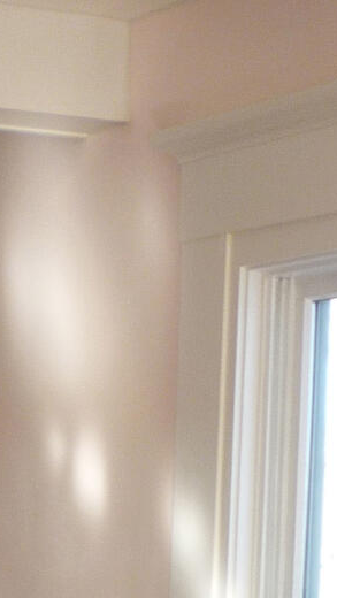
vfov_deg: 15.2
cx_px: -340
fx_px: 2126
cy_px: 791
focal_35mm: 134
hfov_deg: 8.6
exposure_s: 1/30
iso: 100
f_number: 3.3
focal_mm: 5.2
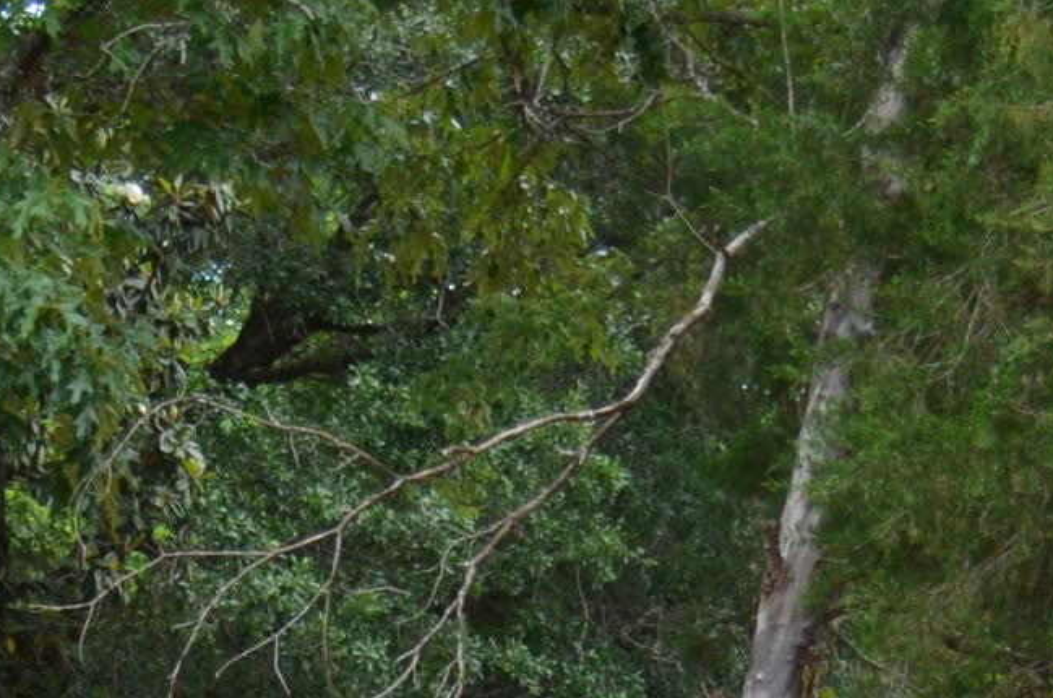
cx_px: 183
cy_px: 1364
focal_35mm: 194
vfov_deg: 6.8
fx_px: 5663
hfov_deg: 10.6
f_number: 4.5
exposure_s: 1/200
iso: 140
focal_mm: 28
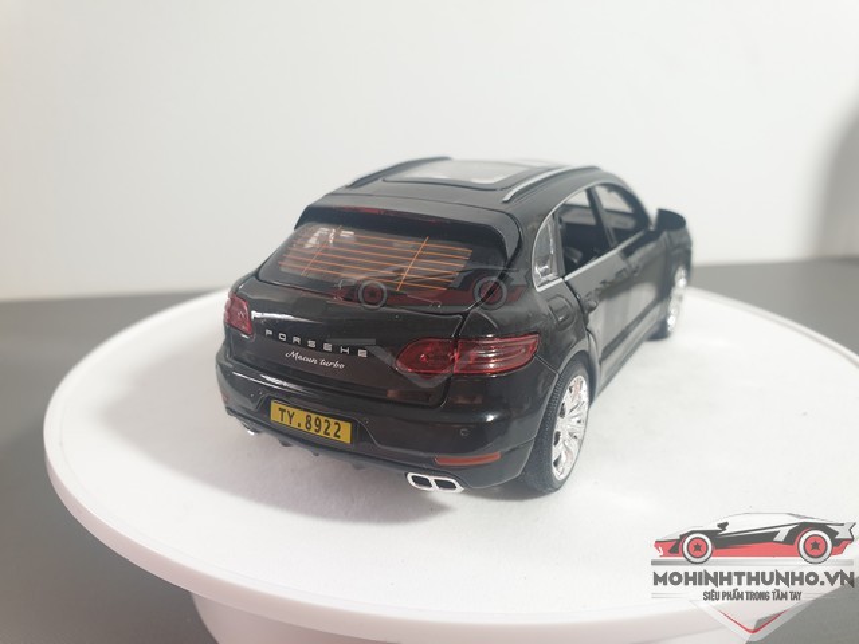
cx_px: 430
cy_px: 322
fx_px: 645
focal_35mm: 26
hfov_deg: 67.3
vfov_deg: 53.1
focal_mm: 4.3
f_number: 2.4
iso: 160
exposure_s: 1/50
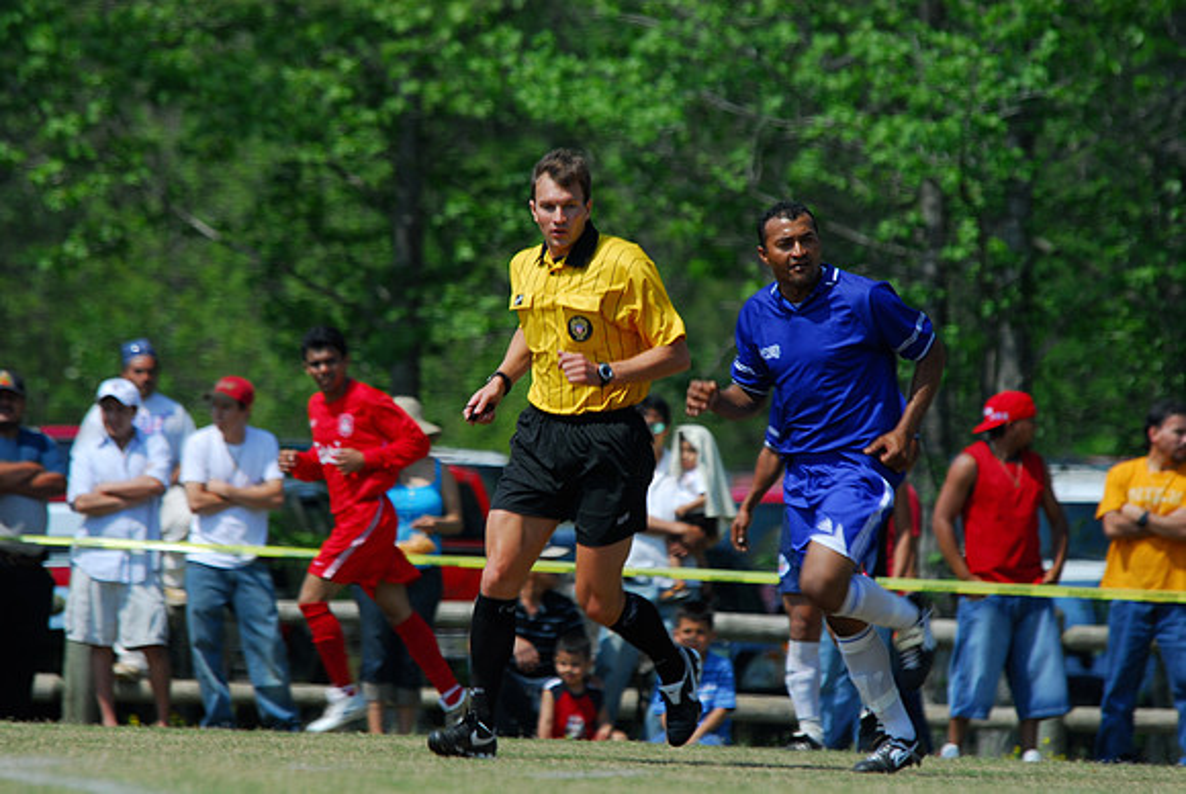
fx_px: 16818
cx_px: 593
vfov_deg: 2.7
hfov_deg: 4.0
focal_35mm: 510
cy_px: 397
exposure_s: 1/160
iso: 100
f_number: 6.3
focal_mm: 340
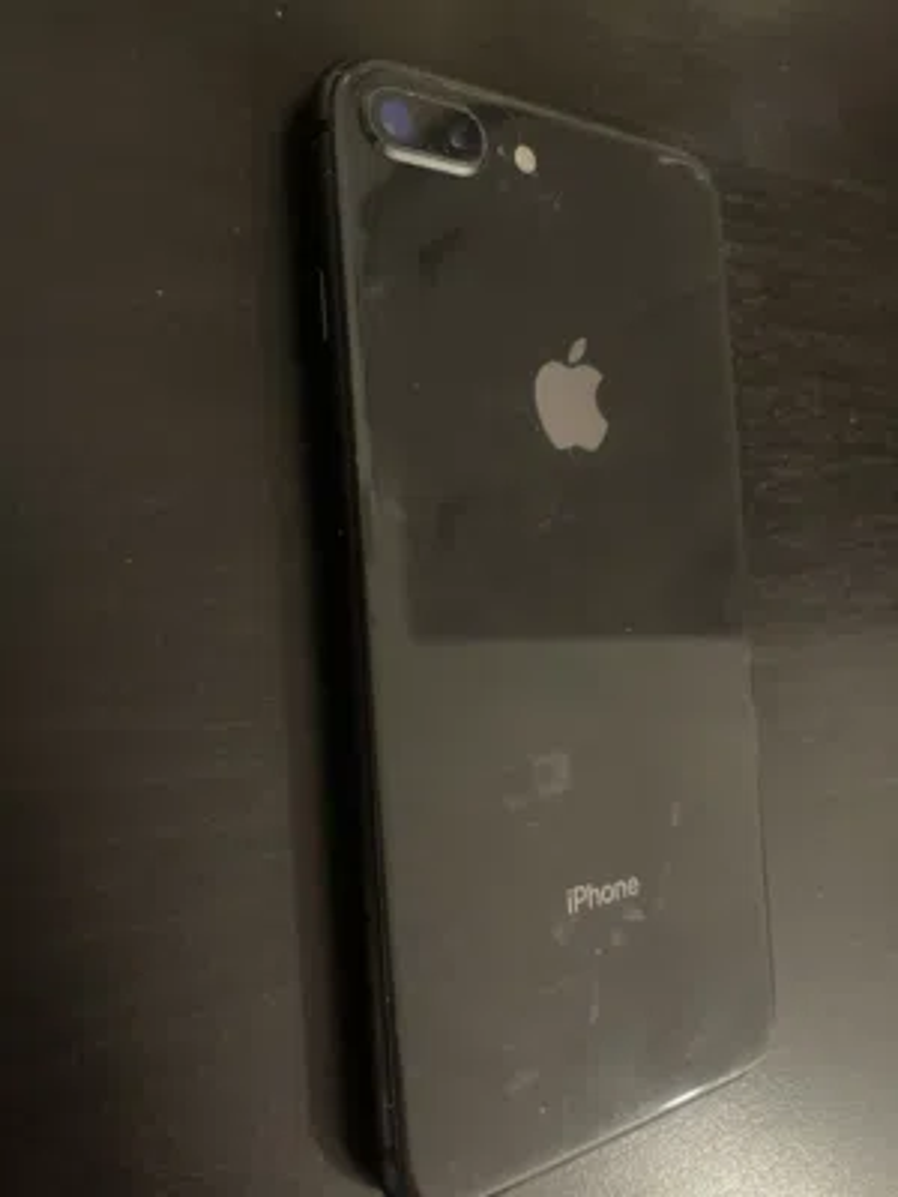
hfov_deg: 54.9
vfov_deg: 69.4
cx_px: 449
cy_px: 598
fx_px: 865
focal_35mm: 25
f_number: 1.6
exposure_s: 1/23
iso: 1000
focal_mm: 5.1
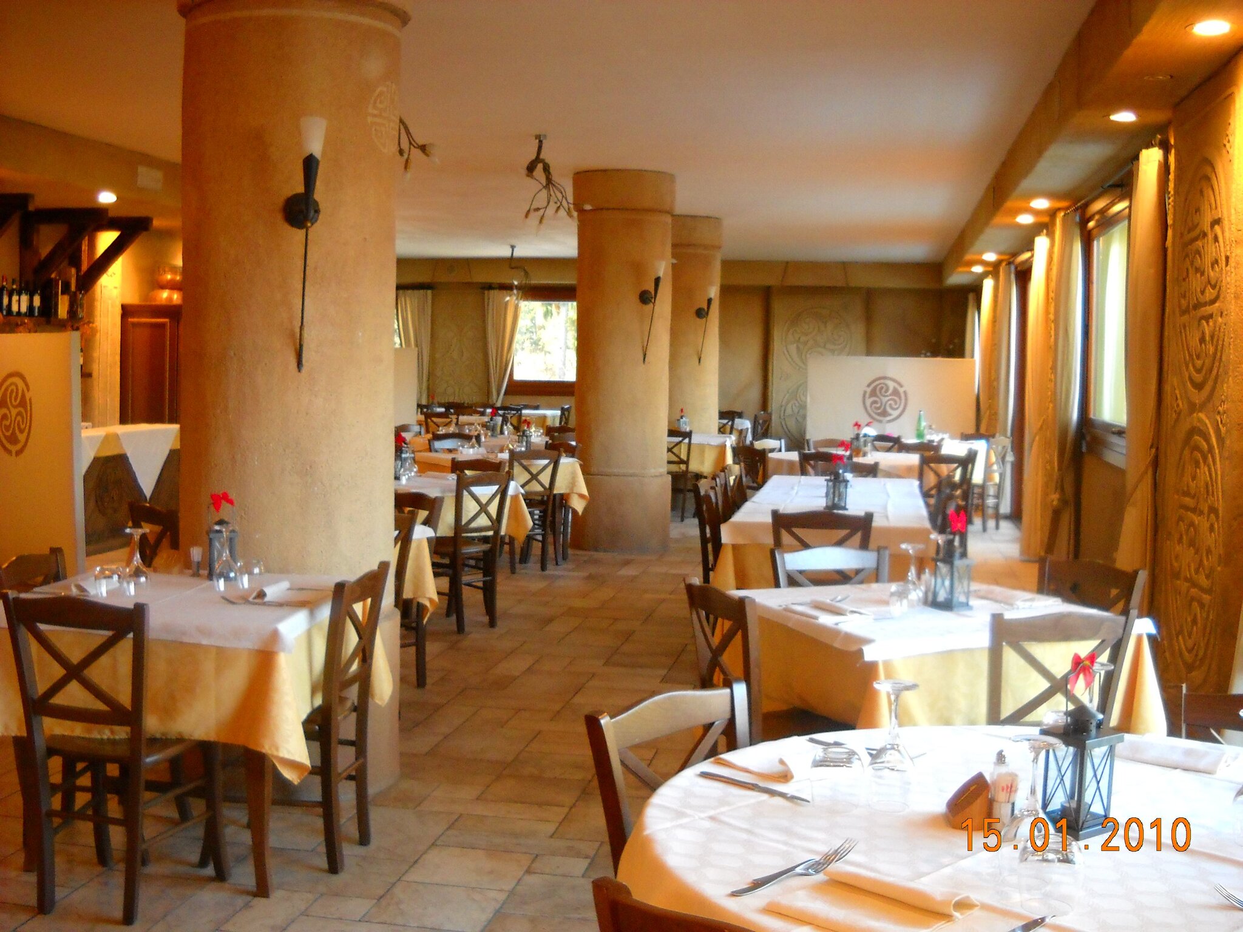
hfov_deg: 45.8
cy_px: 466
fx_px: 1472
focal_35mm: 41
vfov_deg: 35.1
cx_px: 622
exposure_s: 1/60
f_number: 3.1
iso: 351
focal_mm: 6.72
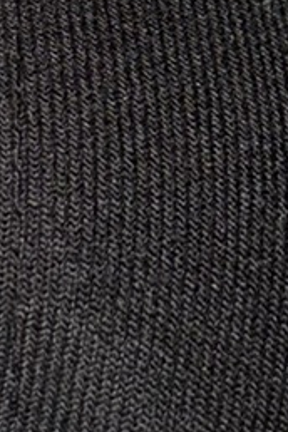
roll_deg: +0.5
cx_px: 67
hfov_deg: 6.4
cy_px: -35
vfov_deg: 9.5
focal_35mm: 215
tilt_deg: -17.6
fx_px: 2580
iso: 50
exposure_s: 1/22
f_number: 1.6
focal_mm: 5.96
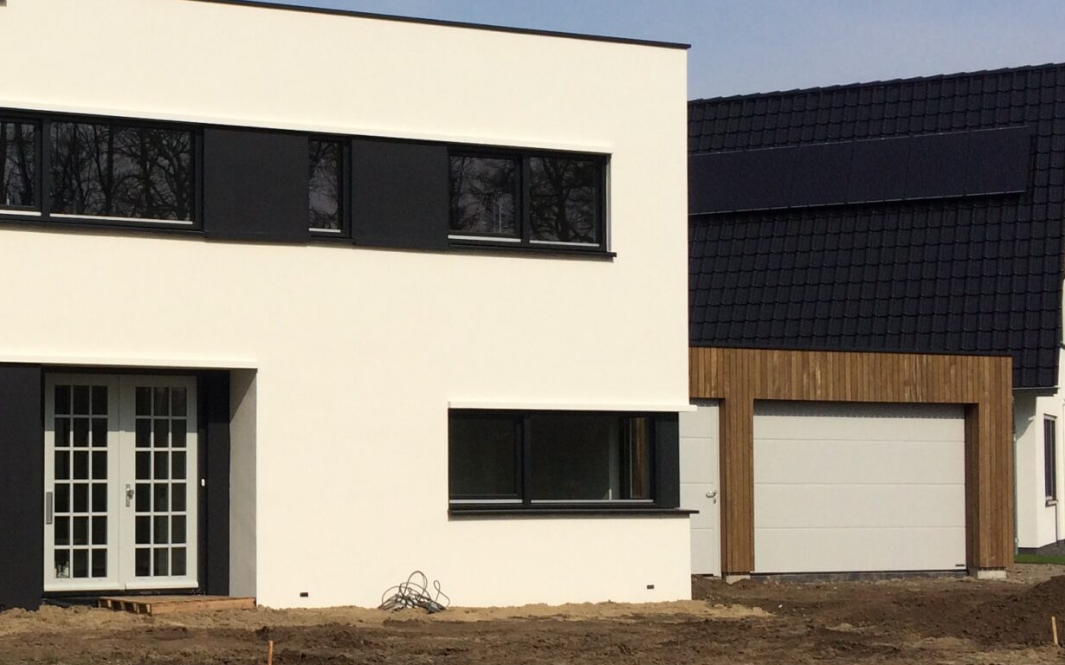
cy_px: 387
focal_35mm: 64
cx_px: 48
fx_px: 1857
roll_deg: -1.1
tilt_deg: +2.3
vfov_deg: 20.3
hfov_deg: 30.2
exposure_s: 1/4115
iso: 32
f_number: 2.2
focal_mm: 4.15
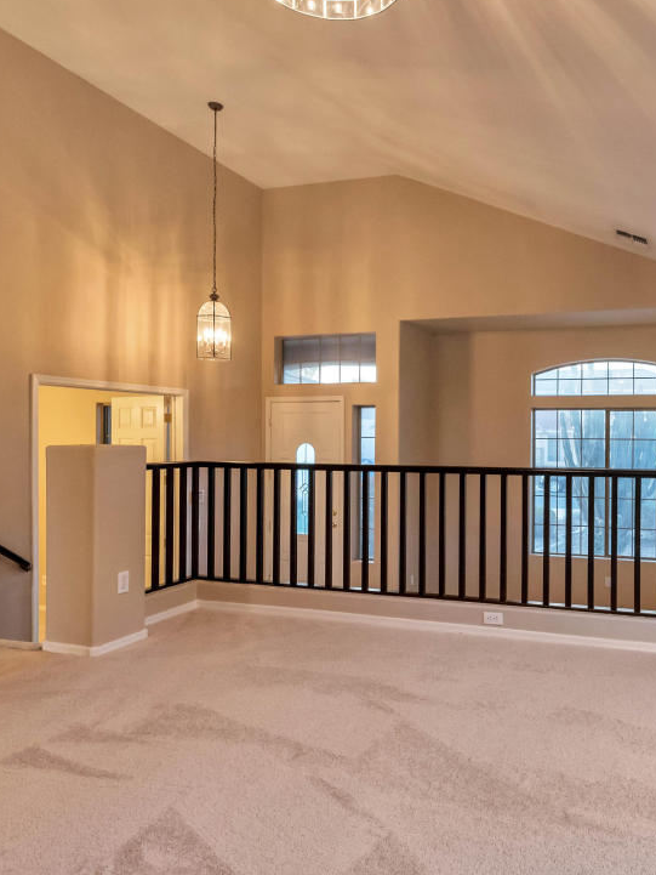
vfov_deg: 73.9
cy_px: 457
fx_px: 581
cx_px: 486
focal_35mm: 23
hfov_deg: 56.2
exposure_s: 1/60
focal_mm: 15
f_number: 5.6
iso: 2500
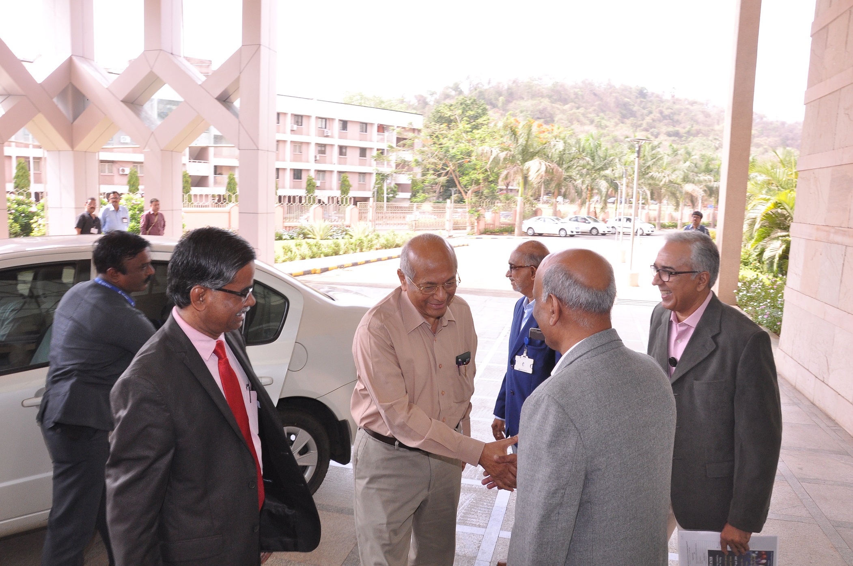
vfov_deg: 47.8
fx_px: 639
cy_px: 283
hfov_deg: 67.4
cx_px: 426
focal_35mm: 27
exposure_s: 1/125
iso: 800
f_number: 10
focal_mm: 18
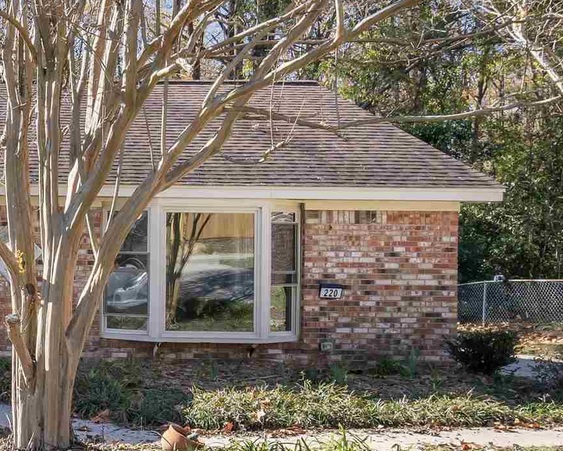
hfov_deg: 27.3
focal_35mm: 55
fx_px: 911
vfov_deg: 27.8
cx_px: -211
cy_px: 234
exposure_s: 1/400
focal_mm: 11
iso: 200
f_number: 6.3
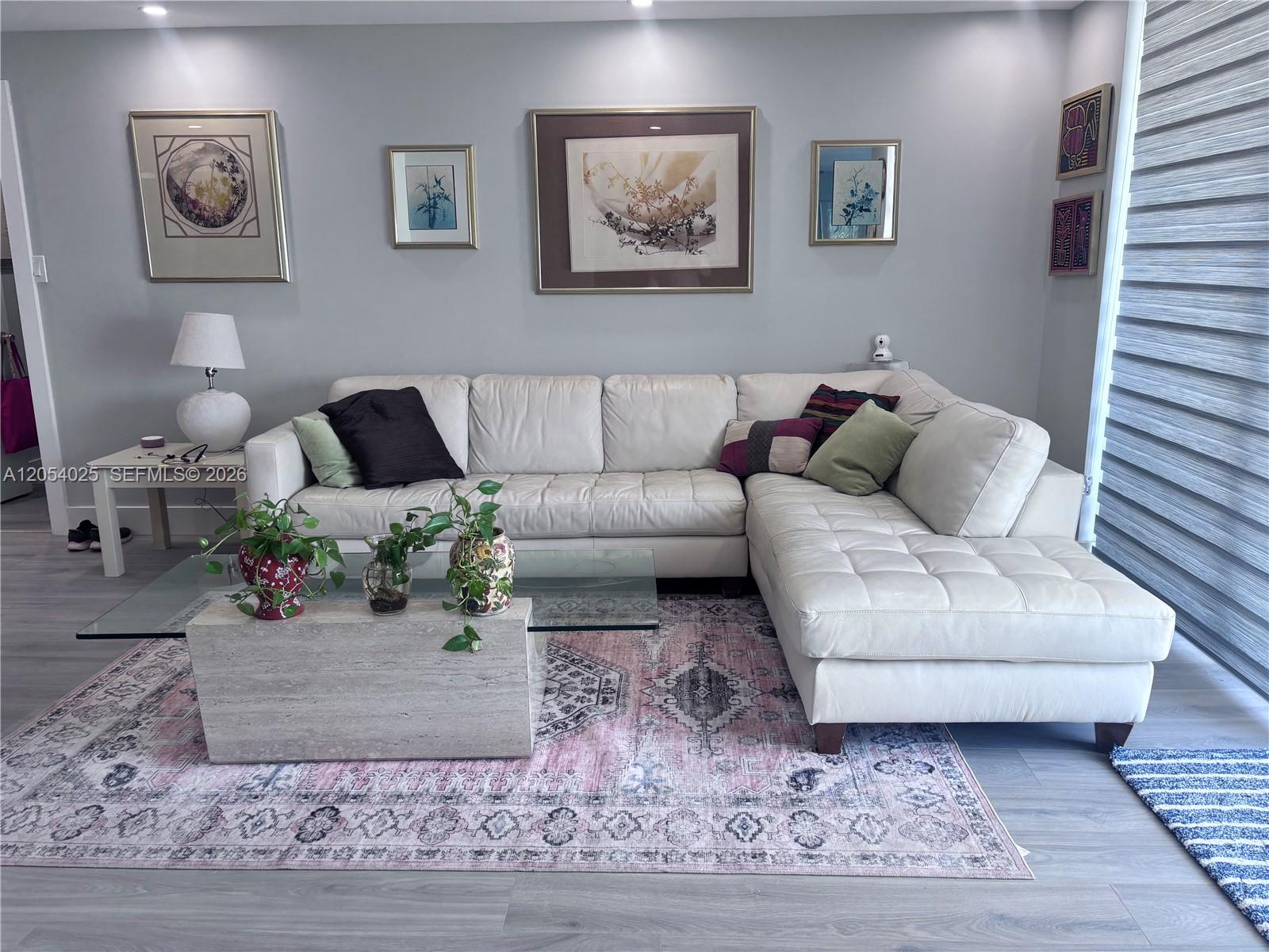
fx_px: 953
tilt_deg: -15.1
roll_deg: -0.5
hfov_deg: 67.3
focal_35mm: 26
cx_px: 634
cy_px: 476
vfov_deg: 53.1
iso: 50
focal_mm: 5.96
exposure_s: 1/120
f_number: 1.6
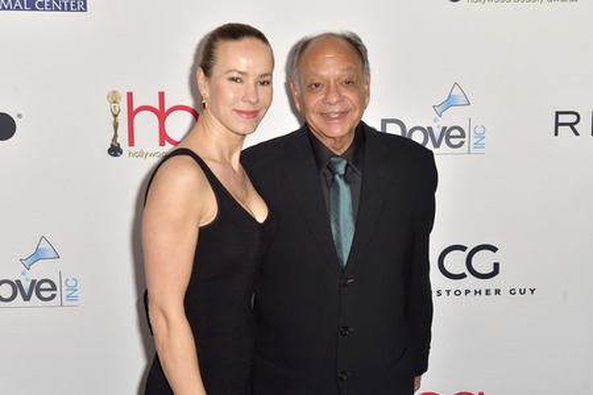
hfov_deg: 41.1
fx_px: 791
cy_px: 198
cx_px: 296
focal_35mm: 48
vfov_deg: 28.1
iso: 400
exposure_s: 1/250
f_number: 6.3
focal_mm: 48
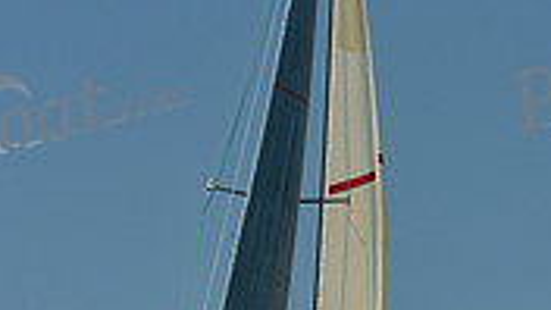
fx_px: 3536
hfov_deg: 8.9
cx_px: 352
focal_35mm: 242
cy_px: 548
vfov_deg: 5.0
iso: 200
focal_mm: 70
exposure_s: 1/640
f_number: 5.6
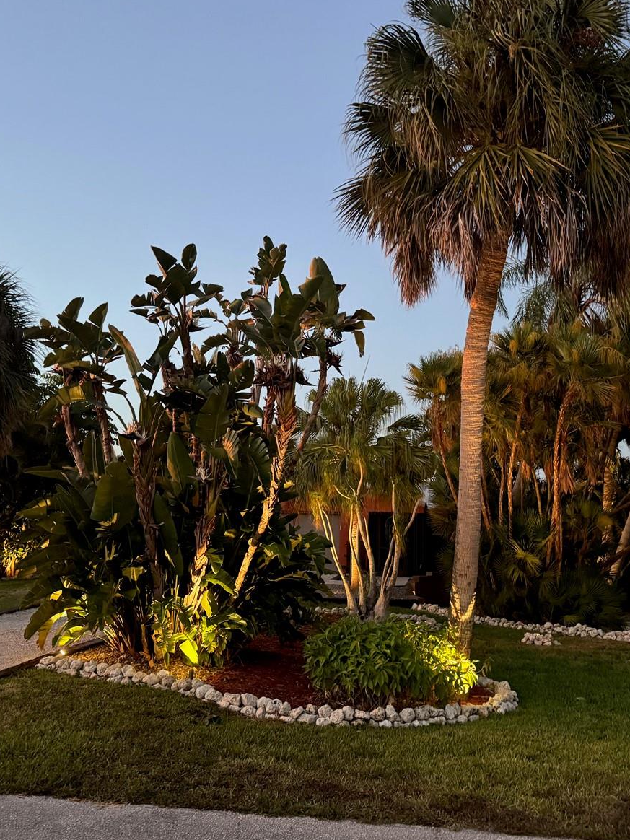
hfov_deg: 42.9
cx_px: 339
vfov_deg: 55.4
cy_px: 415
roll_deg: -1.0
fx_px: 801
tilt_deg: +9.1
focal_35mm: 33
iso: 800
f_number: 1.78
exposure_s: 1/30
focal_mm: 6.76
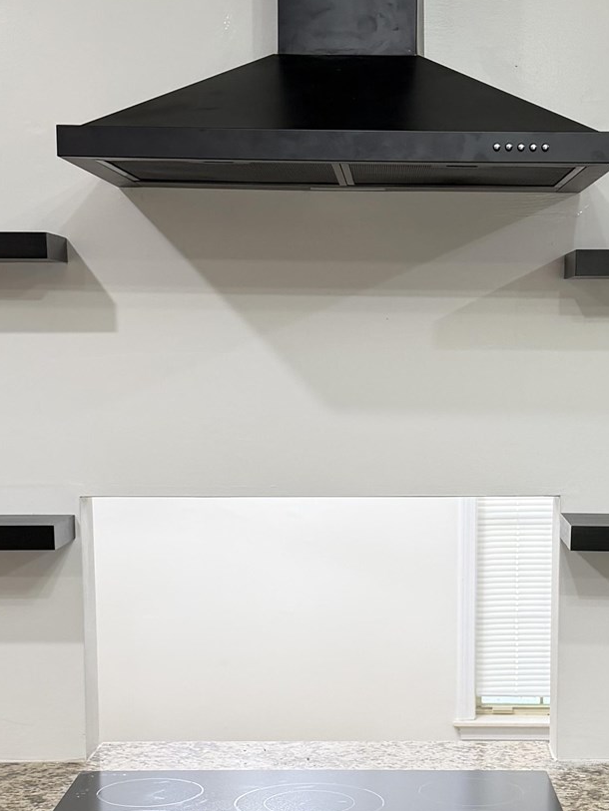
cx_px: 390
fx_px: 1595
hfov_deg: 21.6
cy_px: 585
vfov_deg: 28.2
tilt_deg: -9.8
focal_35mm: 68
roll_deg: -1.0
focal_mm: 6.76
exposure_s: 1/60
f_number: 1.78
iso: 160
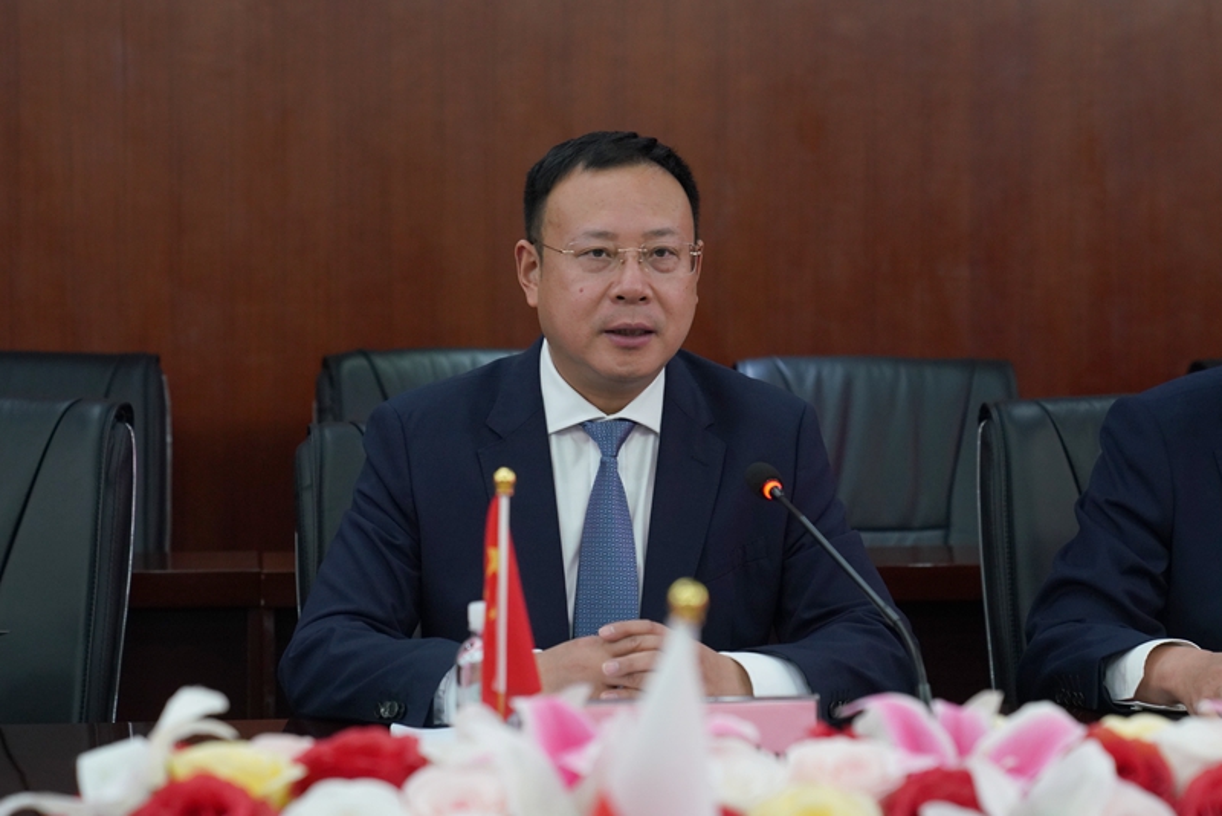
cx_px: 611
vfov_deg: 19.5
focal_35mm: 70
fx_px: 2377
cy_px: 408
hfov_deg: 28.8
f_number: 3.5
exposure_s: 1/100
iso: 2000
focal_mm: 70
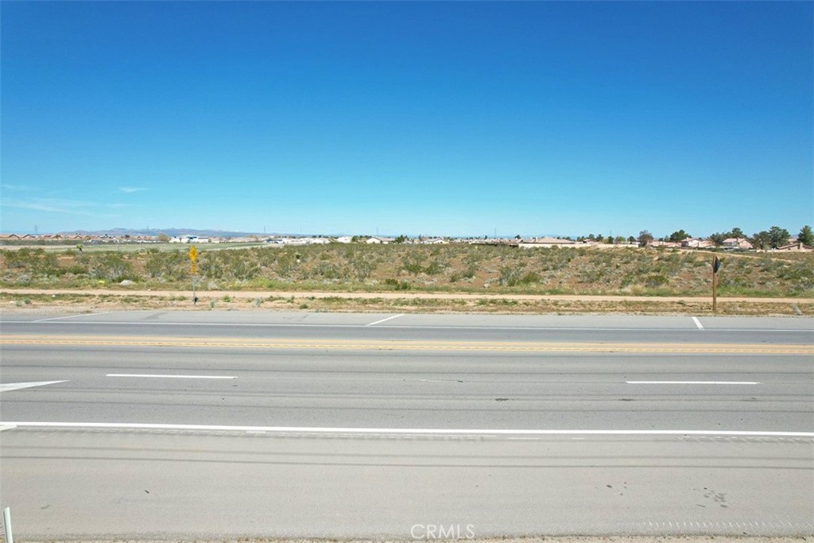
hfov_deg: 78.6
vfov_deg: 57.2
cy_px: 272
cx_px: 407
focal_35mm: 22
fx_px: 497
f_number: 2.8
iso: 110
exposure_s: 1/400
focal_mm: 8.38
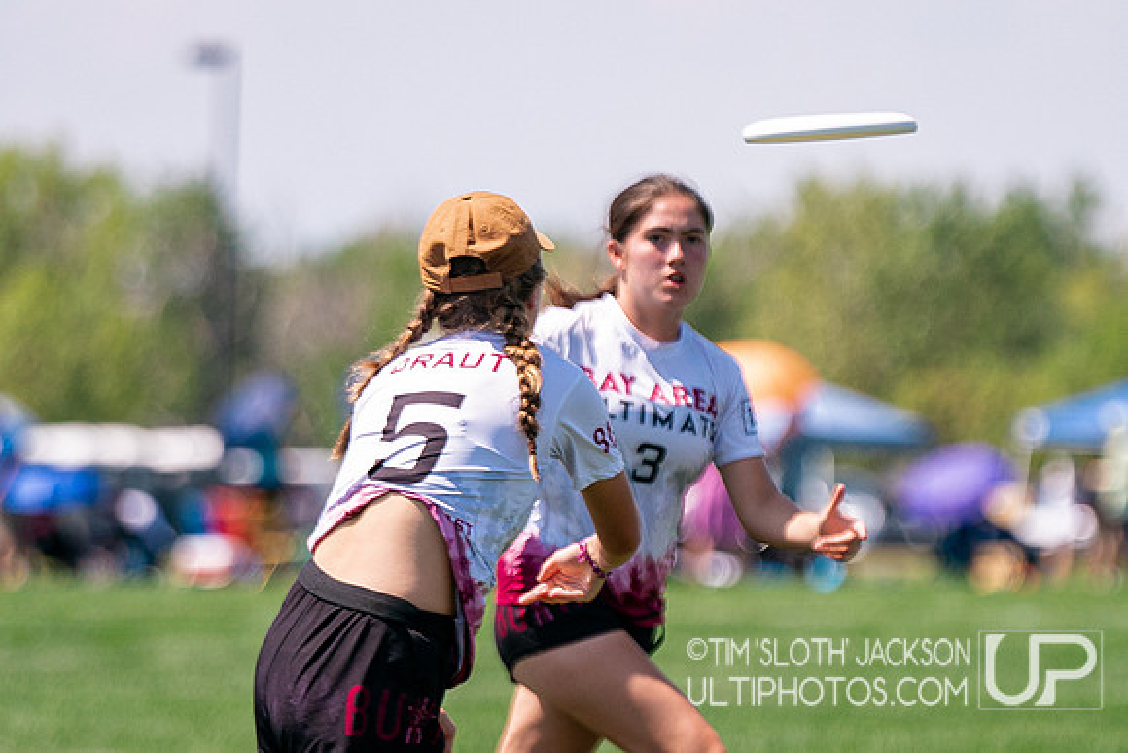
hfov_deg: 4.2
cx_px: 680
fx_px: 15364
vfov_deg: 2.8
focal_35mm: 490
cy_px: 563
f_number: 3.2
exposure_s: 1/4000
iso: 320
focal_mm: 200
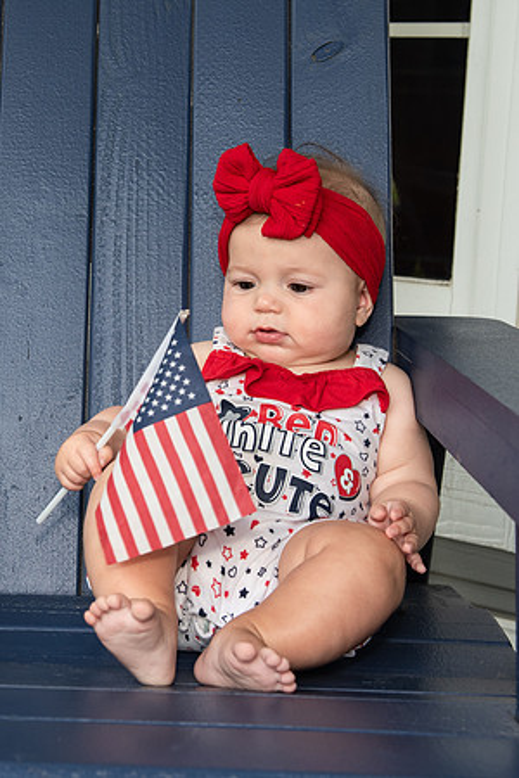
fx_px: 1438
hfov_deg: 20.2
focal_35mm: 67
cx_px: 103
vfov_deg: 30.2
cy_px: 324
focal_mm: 38
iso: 400
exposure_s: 1/125
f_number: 5.6
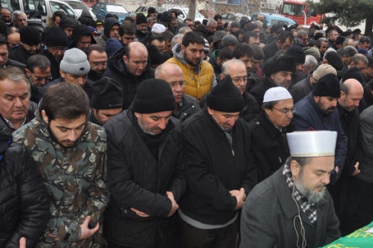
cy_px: 171
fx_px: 393
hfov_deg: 49.7
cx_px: 254
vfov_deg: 34.5
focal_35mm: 38
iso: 200
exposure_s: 1/200
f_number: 5
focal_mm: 18
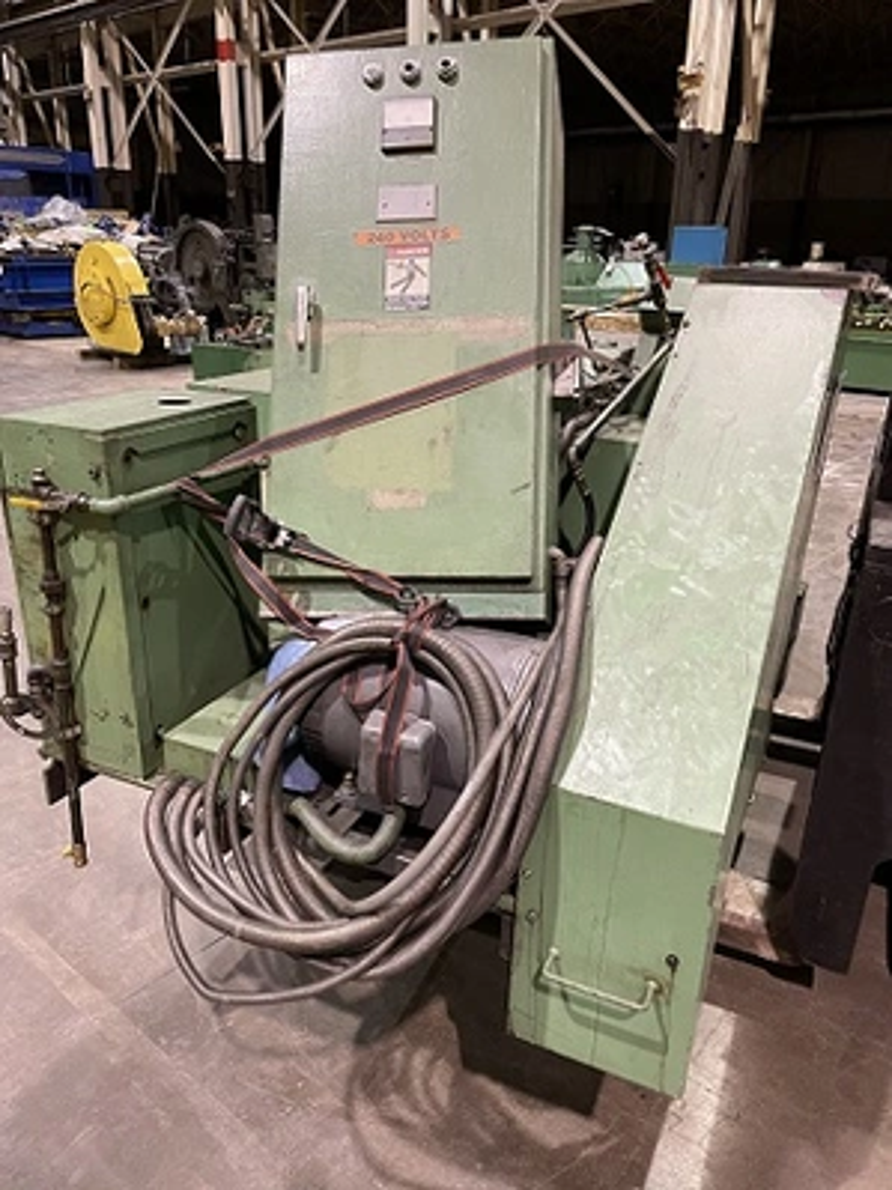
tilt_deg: -17.8
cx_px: 446
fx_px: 894
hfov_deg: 53.0
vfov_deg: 67.3
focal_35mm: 26
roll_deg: -0.4
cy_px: 595
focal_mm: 4.2
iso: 320
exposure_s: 1/60
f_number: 1.6
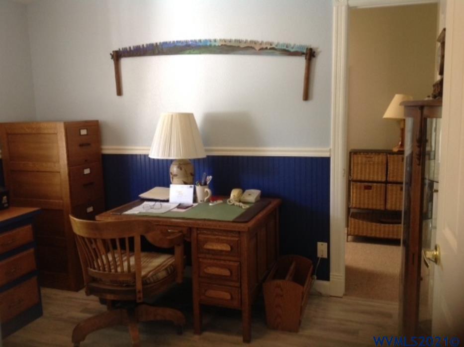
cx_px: 232
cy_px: 174
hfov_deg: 52.7
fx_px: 468
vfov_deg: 40.6
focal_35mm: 35
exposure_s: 1/15
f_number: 2.4
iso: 160
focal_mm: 4.28
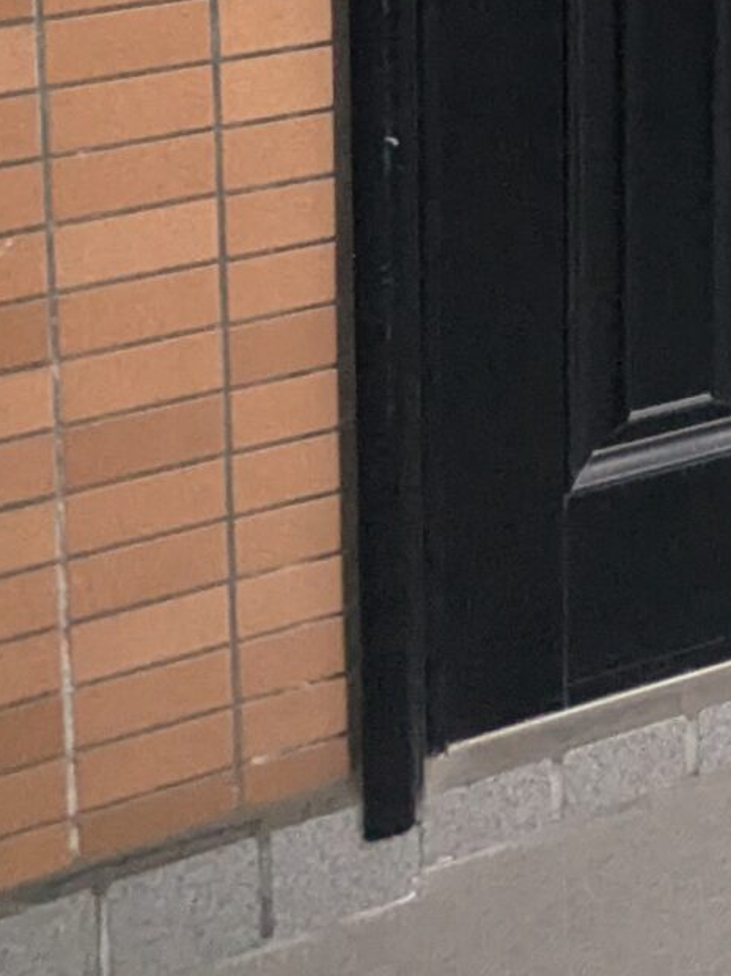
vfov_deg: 20.9
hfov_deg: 17.6
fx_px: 1860
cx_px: 1349
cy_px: -747
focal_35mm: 66
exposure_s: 1/100
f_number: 2.2
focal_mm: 2.35
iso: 201
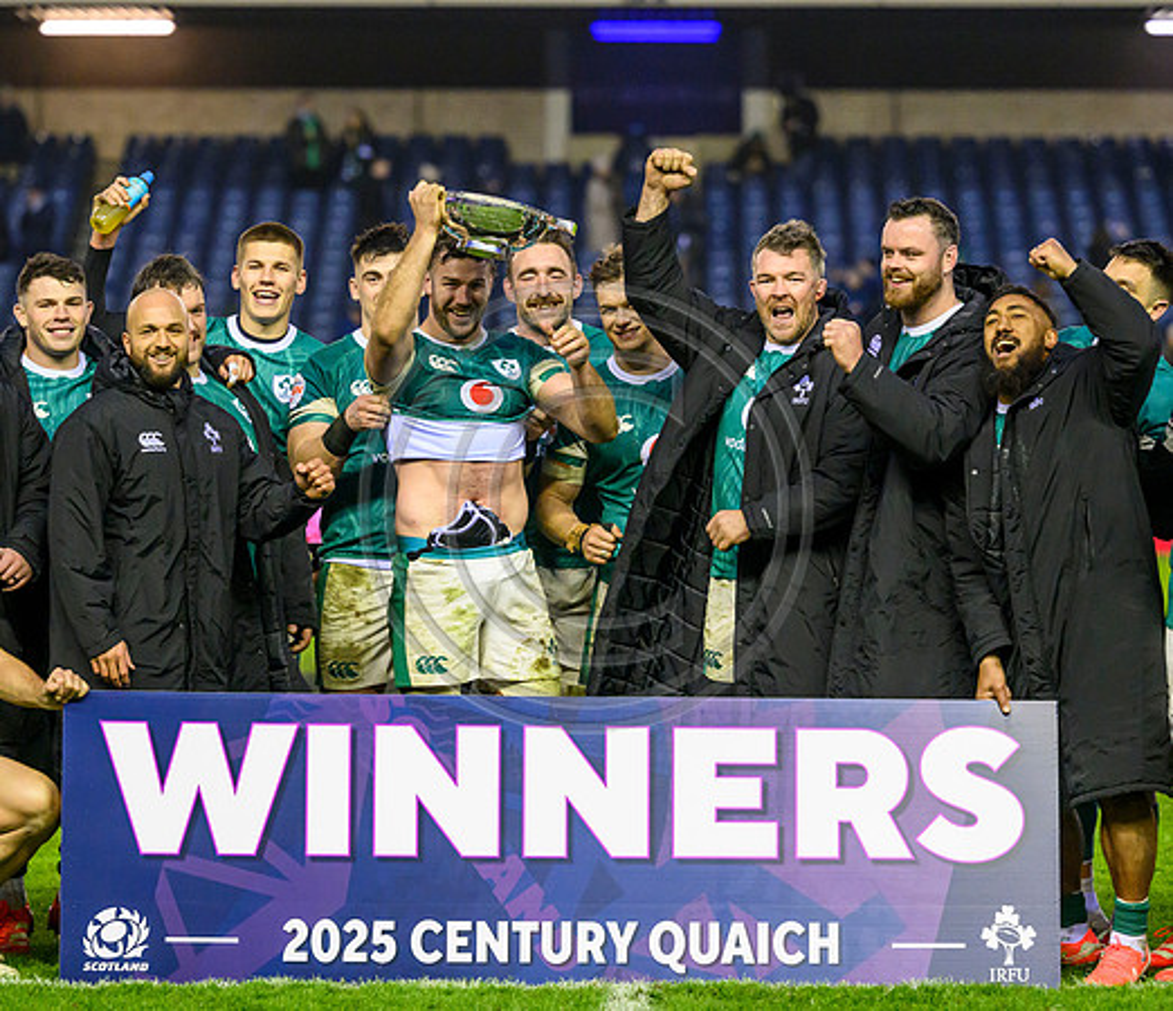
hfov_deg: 9.9
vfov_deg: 8.5
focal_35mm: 189
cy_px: 442
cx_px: 525
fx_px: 6779
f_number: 3.2
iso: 5000
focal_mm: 140
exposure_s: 1/1600
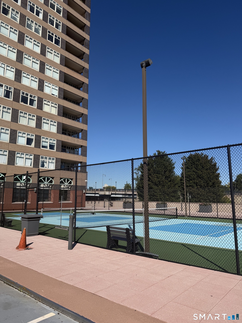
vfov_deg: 71.6
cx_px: 121
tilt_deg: +8.5
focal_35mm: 24
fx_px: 224
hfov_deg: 56.8
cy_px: 162
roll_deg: +0.4
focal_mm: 6.76
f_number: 1.78
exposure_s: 1/7353
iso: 80
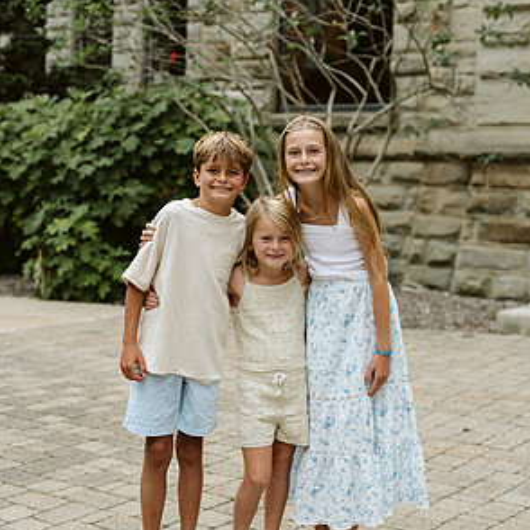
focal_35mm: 65
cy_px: 243
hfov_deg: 26.5
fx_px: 1126
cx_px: 269
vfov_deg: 26.5
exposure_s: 1/400
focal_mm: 50
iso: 640
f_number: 2.8
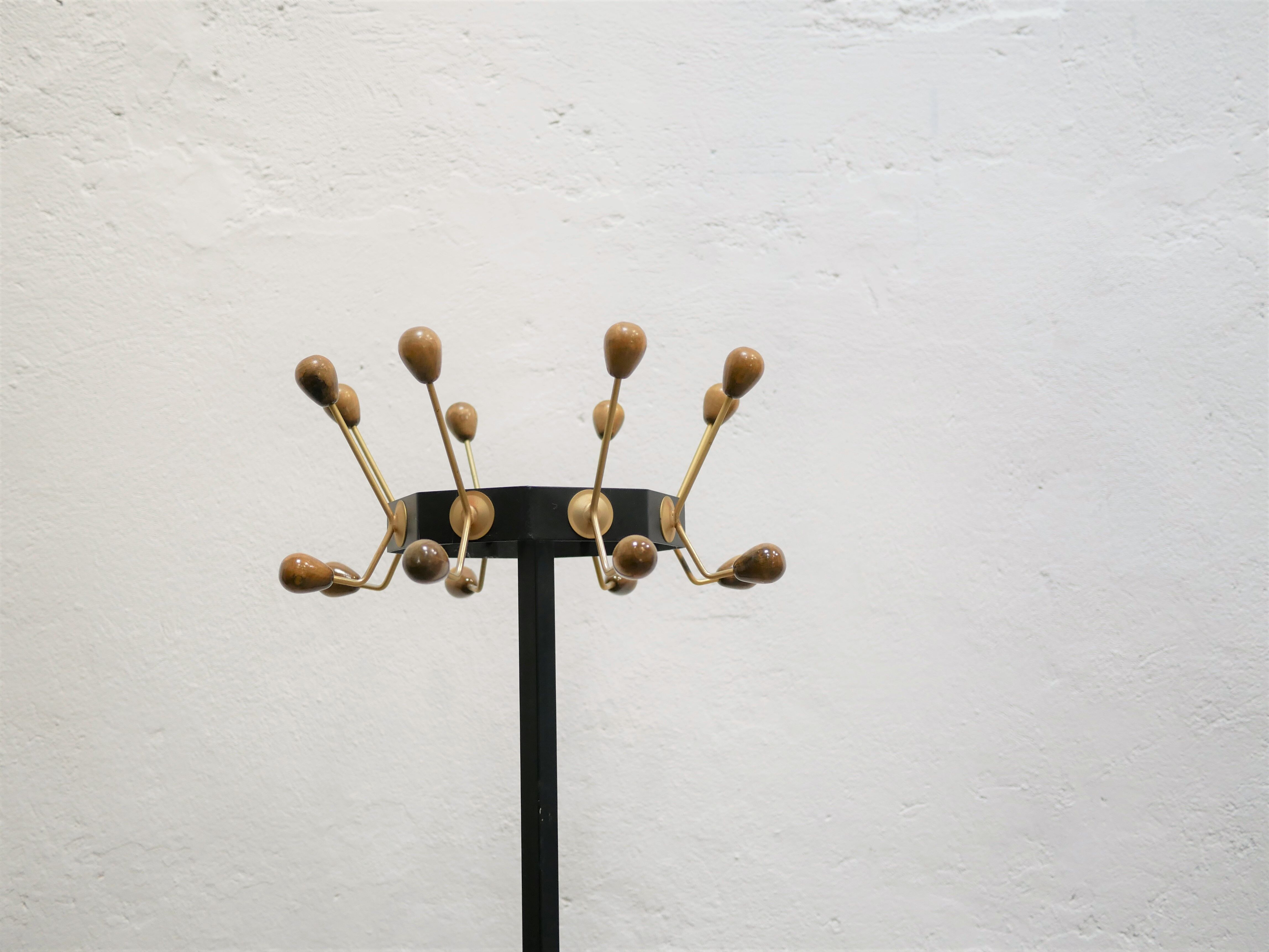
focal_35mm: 40
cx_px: 634
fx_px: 1467
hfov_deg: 46.8
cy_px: 476
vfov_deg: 36.0
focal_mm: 20
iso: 500
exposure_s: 1/60
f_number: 1.7
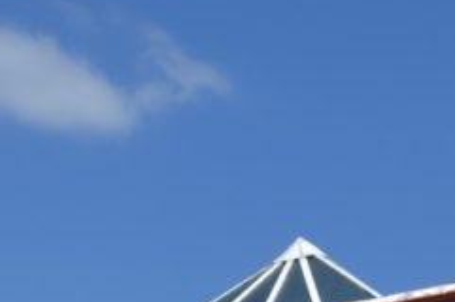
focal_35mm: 153
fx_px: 1931
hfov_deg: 12.9
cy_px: 587
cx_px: -181
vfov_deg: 8.5
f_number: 8
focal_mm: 24
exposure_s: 1/250
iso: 100
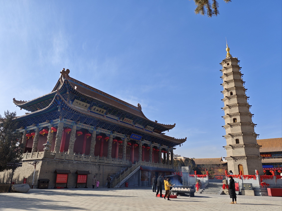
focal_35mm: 25
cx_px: 141
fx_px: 204
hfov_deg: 69.4
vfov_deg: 54.9
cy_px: 106
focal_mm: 6.55
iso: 50
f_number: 1.6
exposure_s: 1/3333
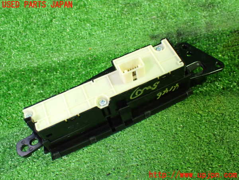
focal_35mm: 41
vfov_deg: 35.1
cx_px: 120
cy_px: 90
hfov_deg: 45.8
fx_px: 283
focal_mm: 7.31
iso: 1000
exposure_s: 1/40
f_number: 2.8
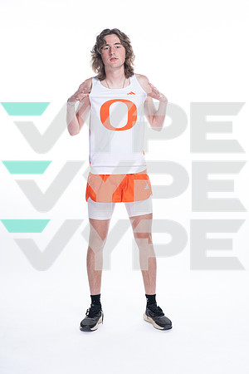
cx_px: 124
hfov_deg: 21.2
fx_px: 664
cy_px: 187
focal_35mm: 64
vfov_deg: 31.4
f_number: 5.6
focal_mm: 64
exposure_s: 1/250
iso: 400
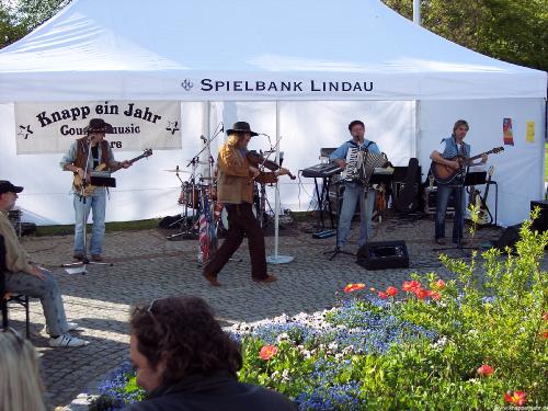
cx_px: 274
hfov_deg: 36.8
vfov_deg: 28.0
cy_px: 206
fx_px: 823
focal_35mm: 52
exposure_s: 1/350
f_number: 4
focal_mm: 10.7
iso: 100
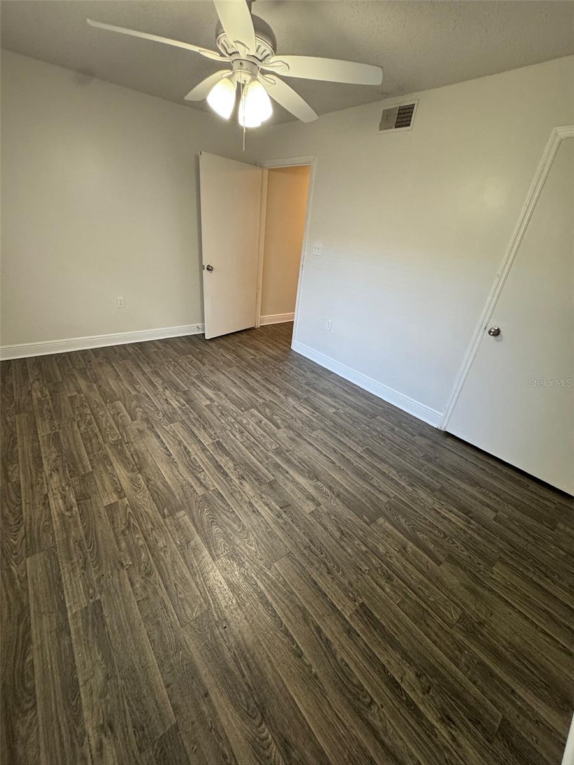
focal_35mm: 14
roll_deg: -7.9
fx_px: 310
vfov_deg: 102.1
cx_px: 287
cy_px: 382
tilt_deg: -26.7
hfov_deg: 85.7
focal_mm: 2.22
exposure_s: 1/120
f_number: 2.2
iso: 320
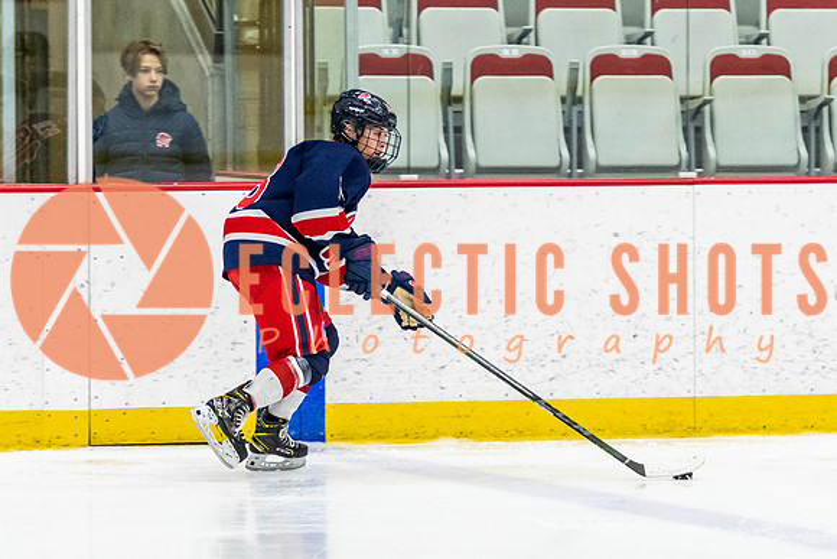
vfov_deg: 4.2
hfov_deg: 6.3
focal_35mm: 327
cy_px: 302
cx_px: 365
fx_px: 7599
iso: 2800
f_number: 2.8
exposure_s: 1/640
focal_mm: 150
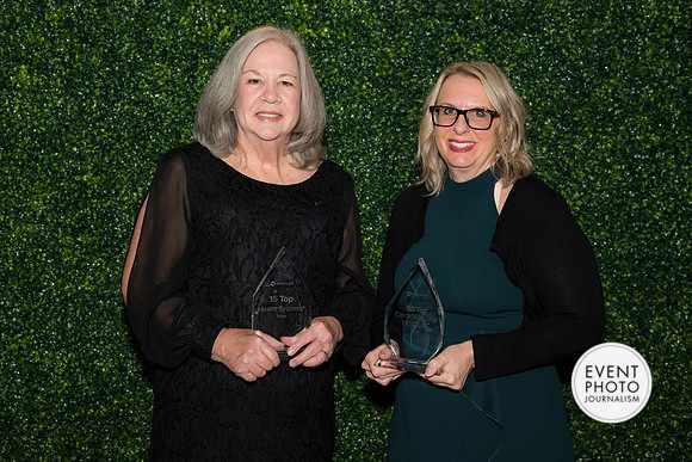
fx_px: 1230
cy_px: 231
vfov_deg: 21.3
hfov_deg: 31.4
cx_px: 346
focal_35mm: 64
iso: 500
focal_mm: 64
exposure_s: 1/160
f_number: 5
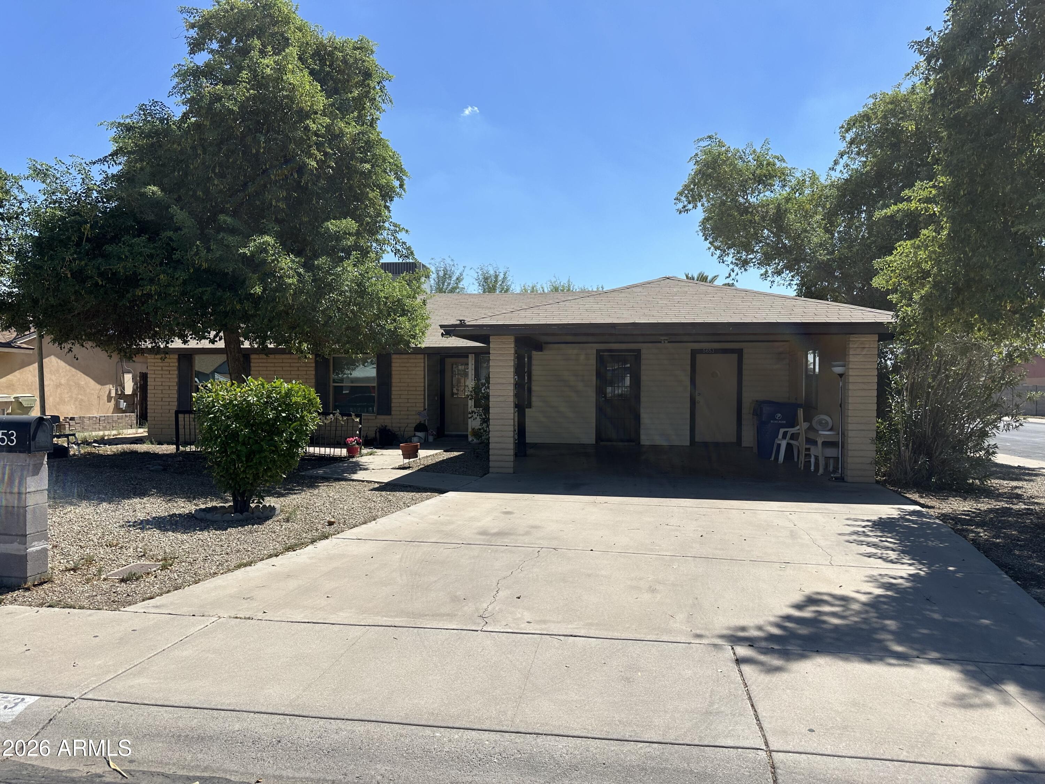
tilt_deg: -0.2
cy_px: 392
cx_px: 522
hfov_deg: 71.6
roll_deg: -0.3
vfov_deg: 56.8
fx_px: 725
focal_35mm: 24
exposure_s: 1/5525
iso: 80
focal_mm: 6.86
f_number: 1.78
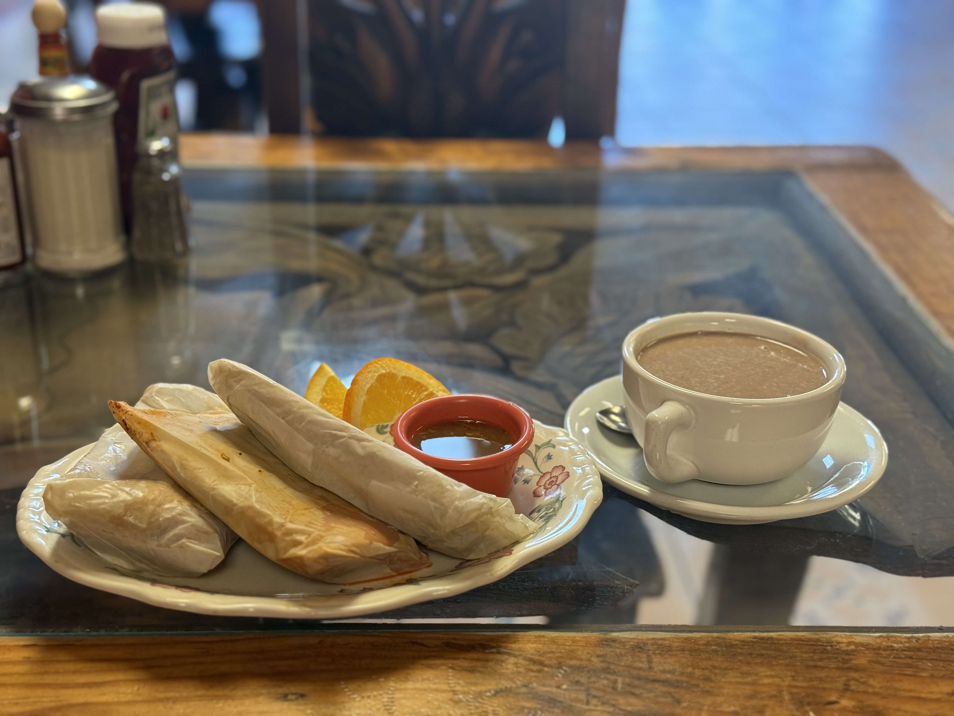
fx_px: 1323
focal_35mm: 48
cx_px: 477
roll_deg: -1.4
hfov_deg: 39.7
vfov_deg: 30.3
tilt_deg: -23.9
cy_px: 358
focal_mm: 6.76
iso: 250
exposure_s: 1/60
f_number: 1.78
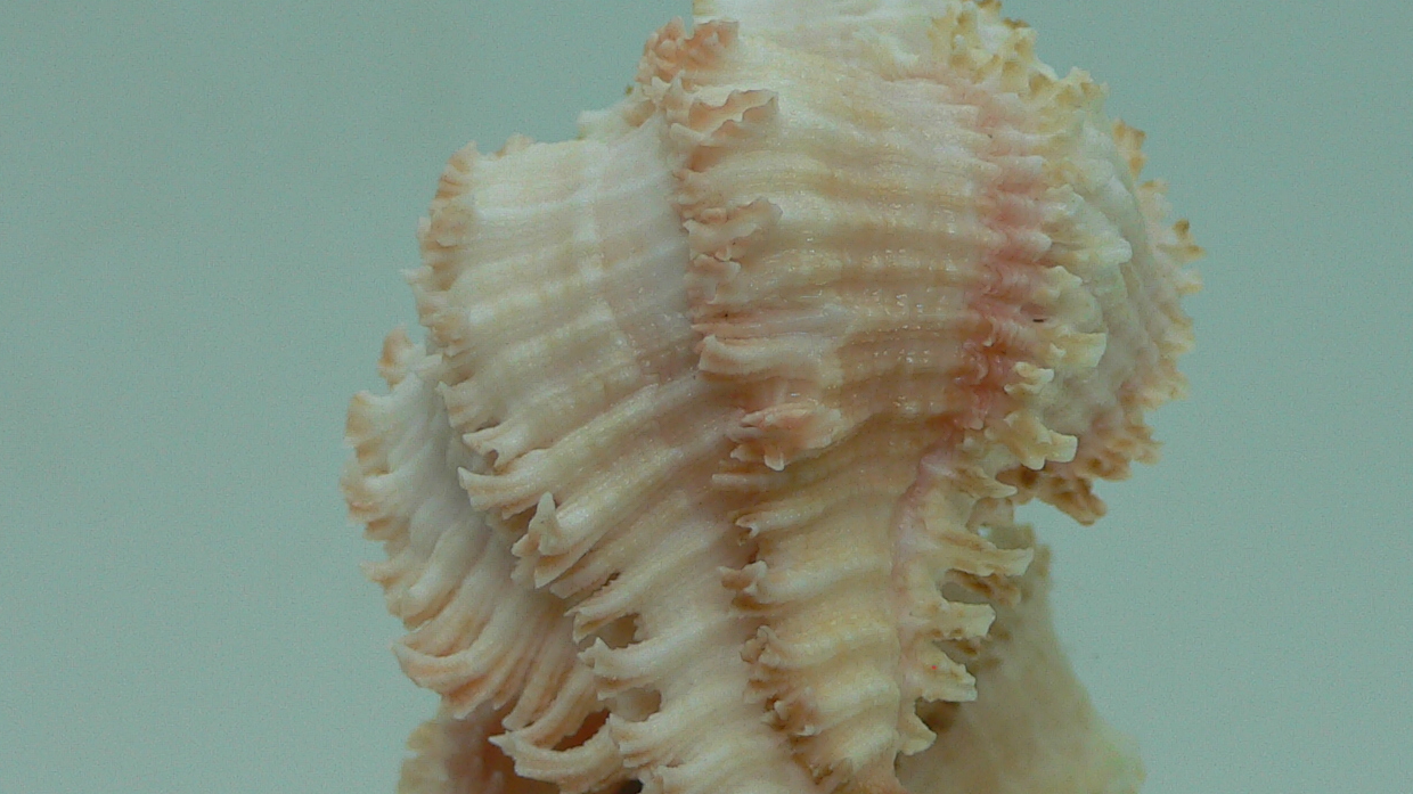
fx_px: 2323
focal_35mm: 62
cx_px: 806
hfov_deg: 33.8
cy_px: 498
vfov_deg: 19.4
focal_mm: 4.6
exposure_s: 1/80
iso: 80
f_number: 2.8
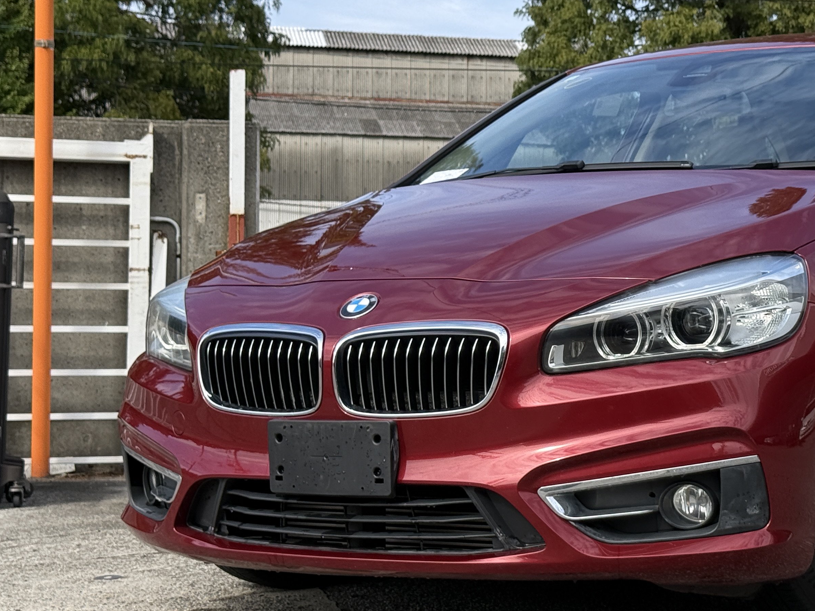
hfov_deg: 23.7
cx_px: 658
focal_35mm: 81
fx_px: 1907
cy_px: 251
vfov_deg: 18.2
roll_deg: -0.6
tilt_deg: +1.3
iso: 80
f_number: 1.78
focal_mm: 6.76
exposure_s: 1/2865
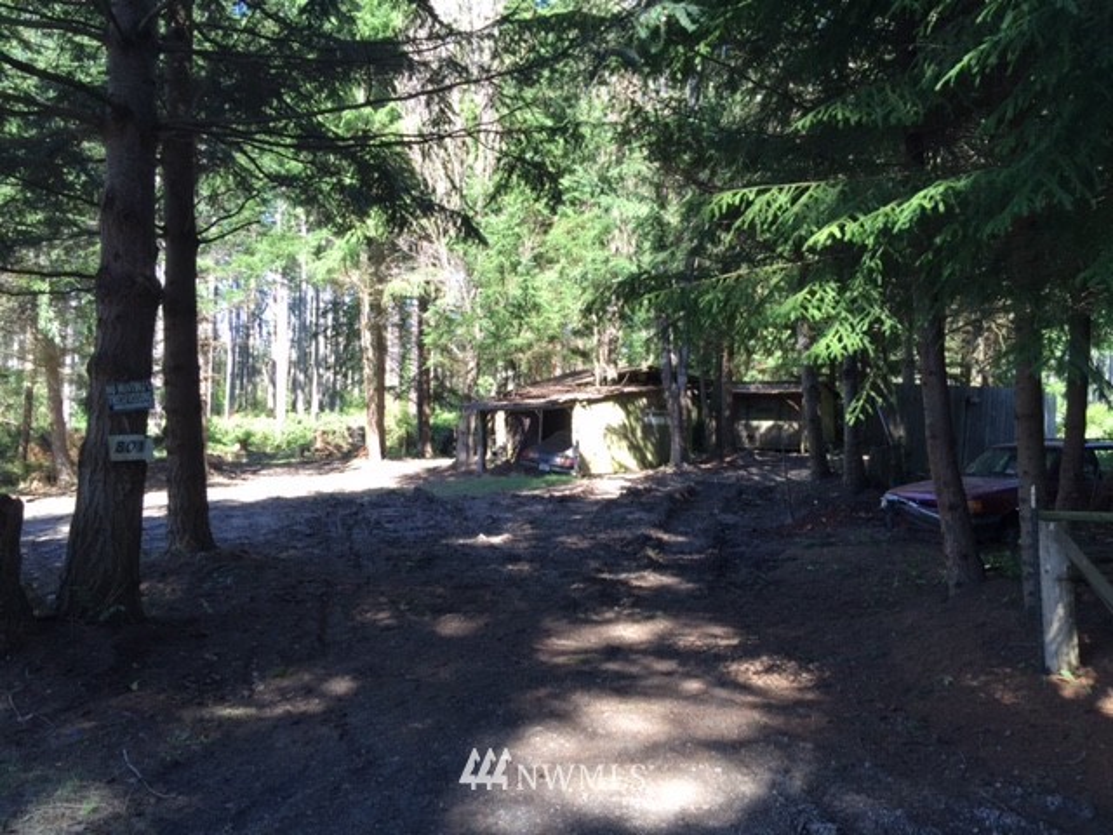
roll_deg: -0.6
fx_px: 932
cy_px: 418
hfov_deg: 61.7
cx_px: 556
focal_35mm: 29
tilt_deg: -0.3
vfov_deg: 48.2
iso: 32
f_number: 2.2
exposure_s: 1/120
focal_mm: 4.15
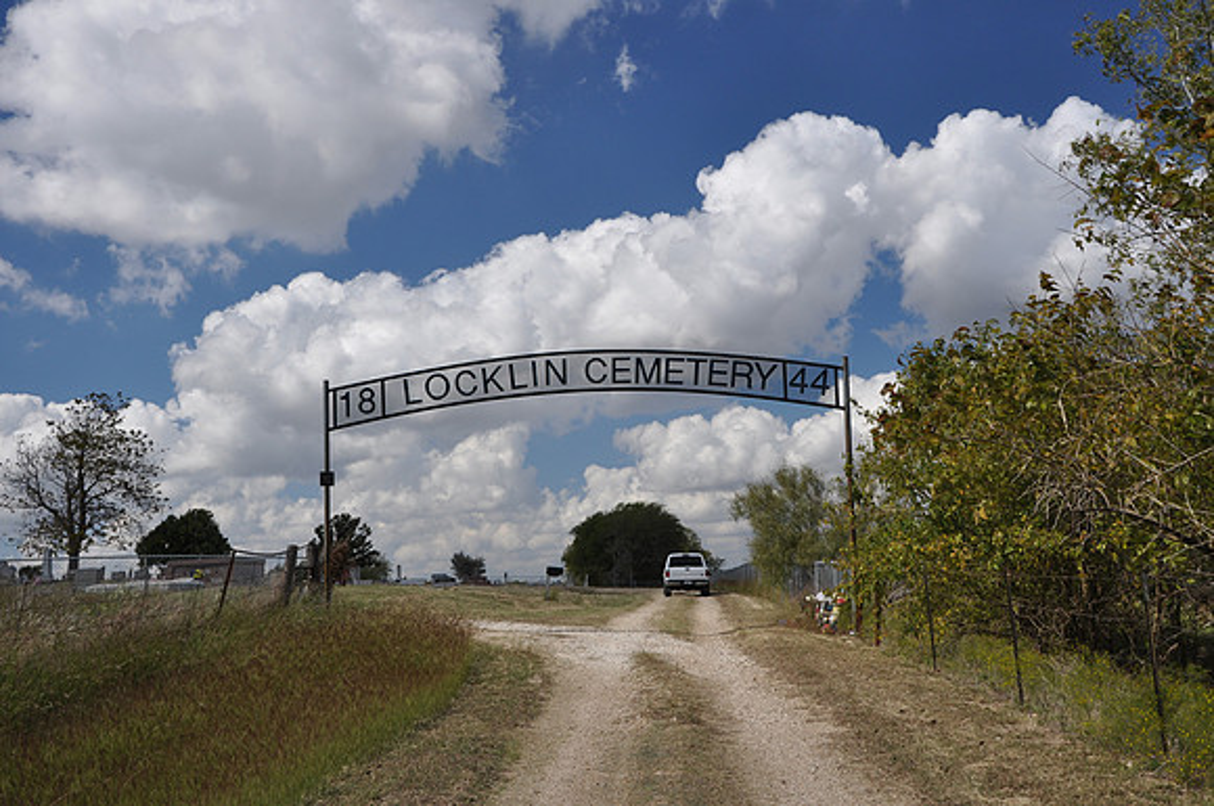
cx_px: 607
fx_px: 1313
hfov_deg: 49.6
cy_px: 403
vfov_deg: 34.1
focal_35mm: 39
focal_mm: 26
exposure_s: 1/320
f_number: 9
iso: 200
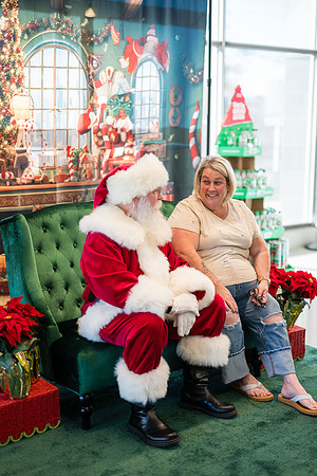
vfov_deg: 39.6
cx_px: 158
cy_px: 238
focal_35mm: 50
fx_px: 660
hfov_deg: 27.0
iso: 640
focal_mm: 50
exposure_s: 1/400
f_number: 1.2
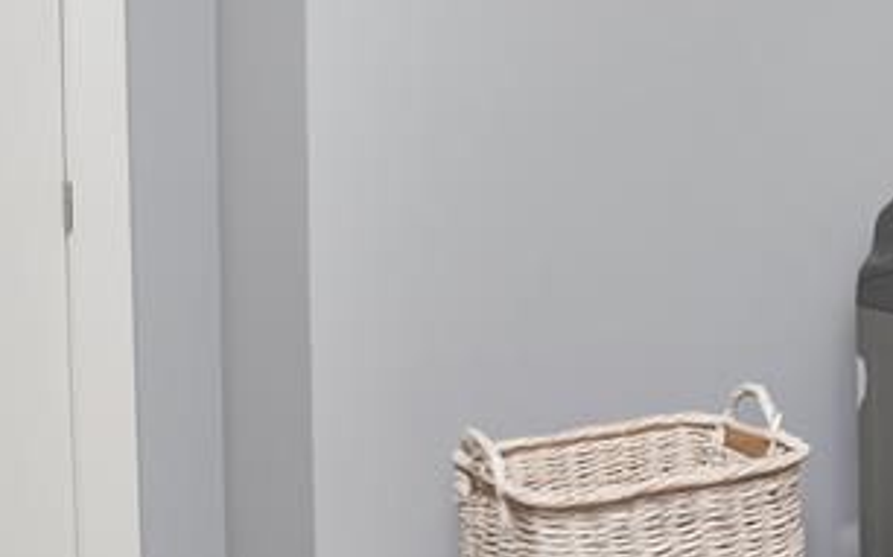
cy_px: 127
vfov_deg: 22.1
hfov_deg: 28.0
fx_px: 1411
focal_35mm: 58
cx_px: 1205
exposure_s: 1/60
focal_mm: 17
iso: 125
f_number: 6.3
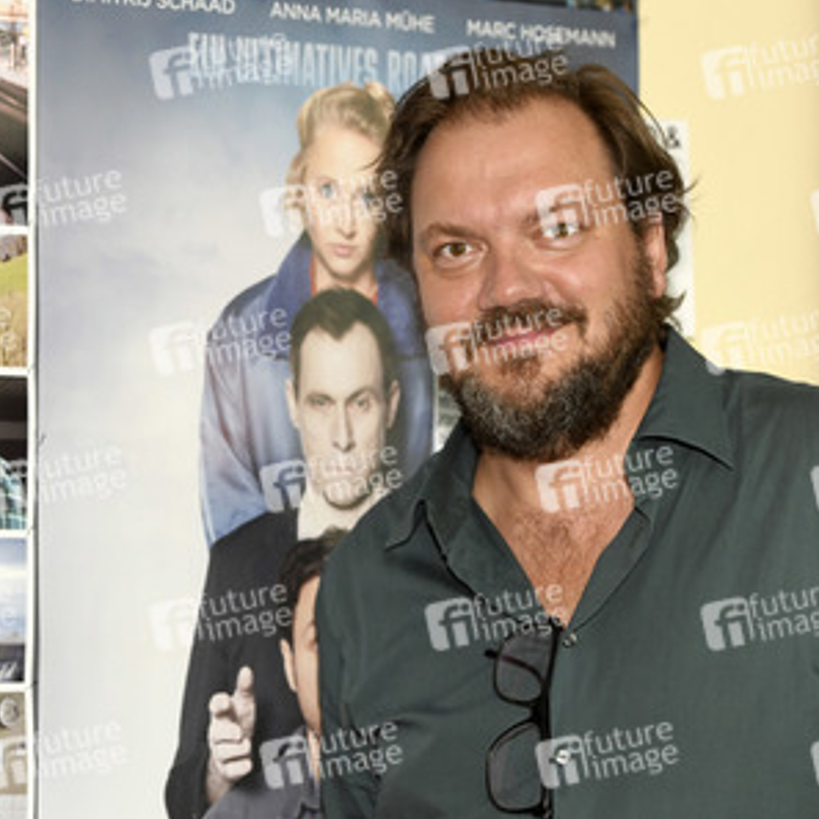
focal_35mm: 142
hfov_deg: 12.3
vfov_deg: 12.3
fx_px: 3801
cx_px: 258
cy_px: 411
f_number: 5
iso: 640
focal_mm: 110
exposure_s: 1/400
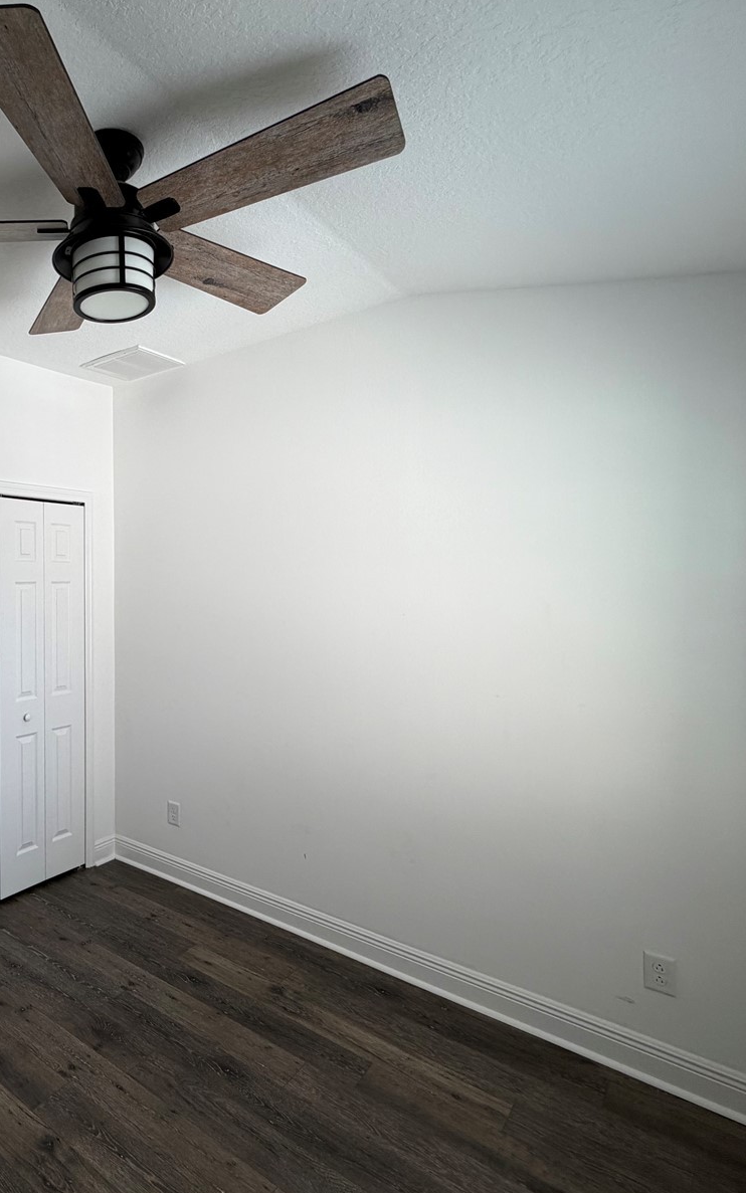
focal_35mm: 20
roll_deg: +0.2
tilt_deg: -1.2
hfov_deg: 53.3
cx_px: 95
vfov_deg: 85.1
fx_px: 651
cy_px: 597
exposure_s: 1/120
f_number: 2.2
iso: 125
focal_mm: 2.22
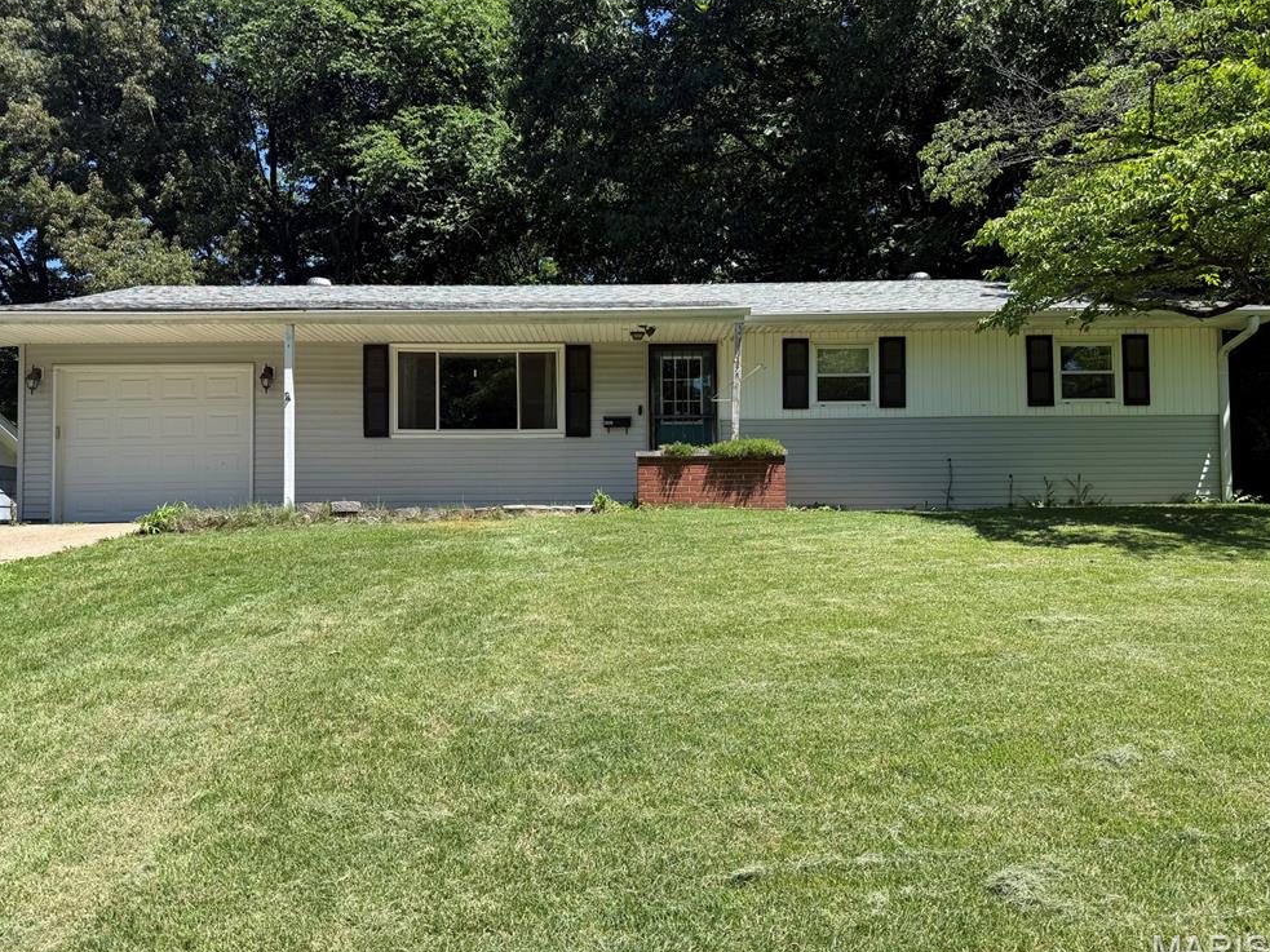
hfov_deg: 69.4
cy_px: 481
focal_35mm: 25
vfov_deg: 54.9
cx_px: 620
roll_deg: +0.5
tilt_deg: +2.3
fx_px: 917
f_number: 1.78
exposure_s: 1/2232
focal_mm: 6.76
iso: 80
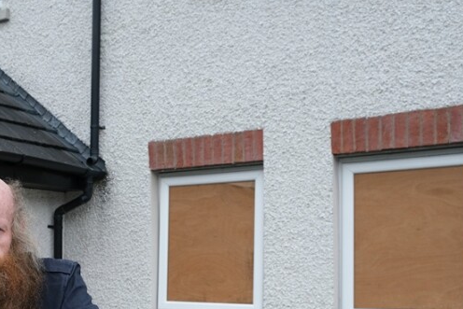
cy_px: 276
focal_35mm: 49
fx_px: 630
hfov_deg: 38.7
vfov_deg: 26.6
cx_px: 89
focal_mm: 18
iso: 400
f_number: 5
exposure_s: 1/340
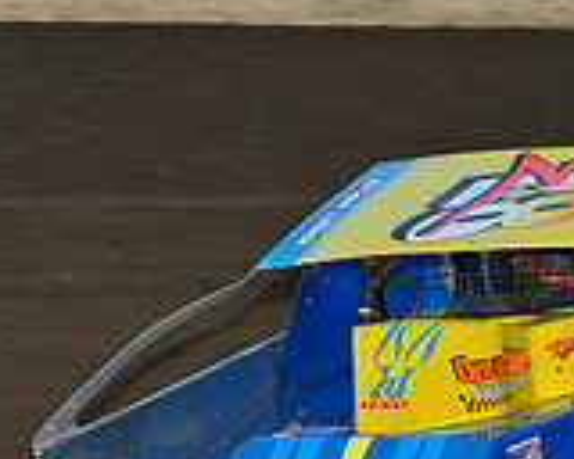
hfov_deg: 4.2
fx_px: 7798
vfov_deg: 3.4
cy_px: 387
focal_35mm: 459
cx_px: 481
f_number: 6.3
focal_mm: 135
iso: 640
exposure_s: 1/320
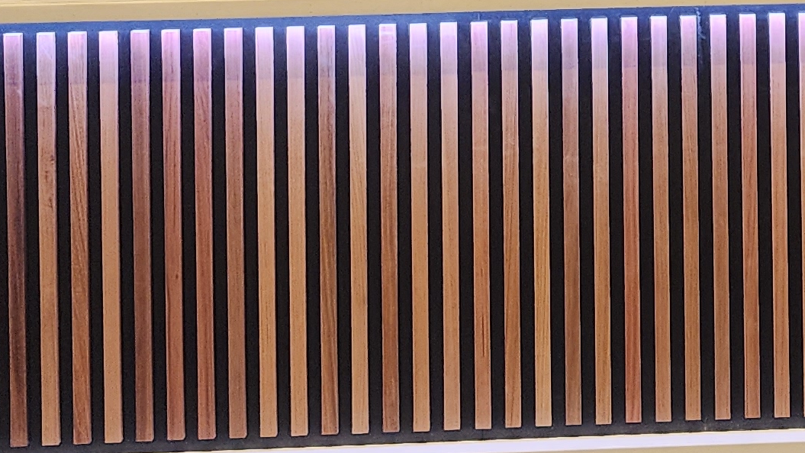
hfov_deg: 21.7
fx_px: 2027
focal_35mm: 95
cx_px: 796
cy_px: -238
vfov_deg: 12.1
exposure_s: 1/100
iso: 250
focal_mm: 6.4
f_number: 1.8
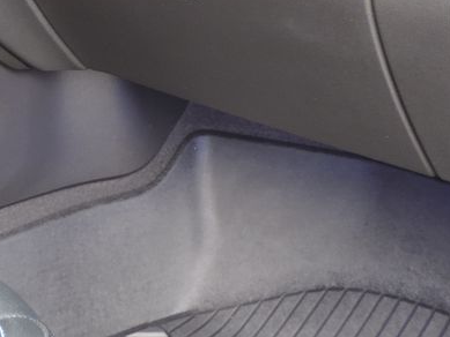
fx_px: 1027
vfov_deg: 18.1
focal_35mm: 79
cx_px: 185
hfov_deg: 24.7
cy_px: -13
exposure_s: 1/30
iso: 100
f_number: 3
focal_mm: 4.3
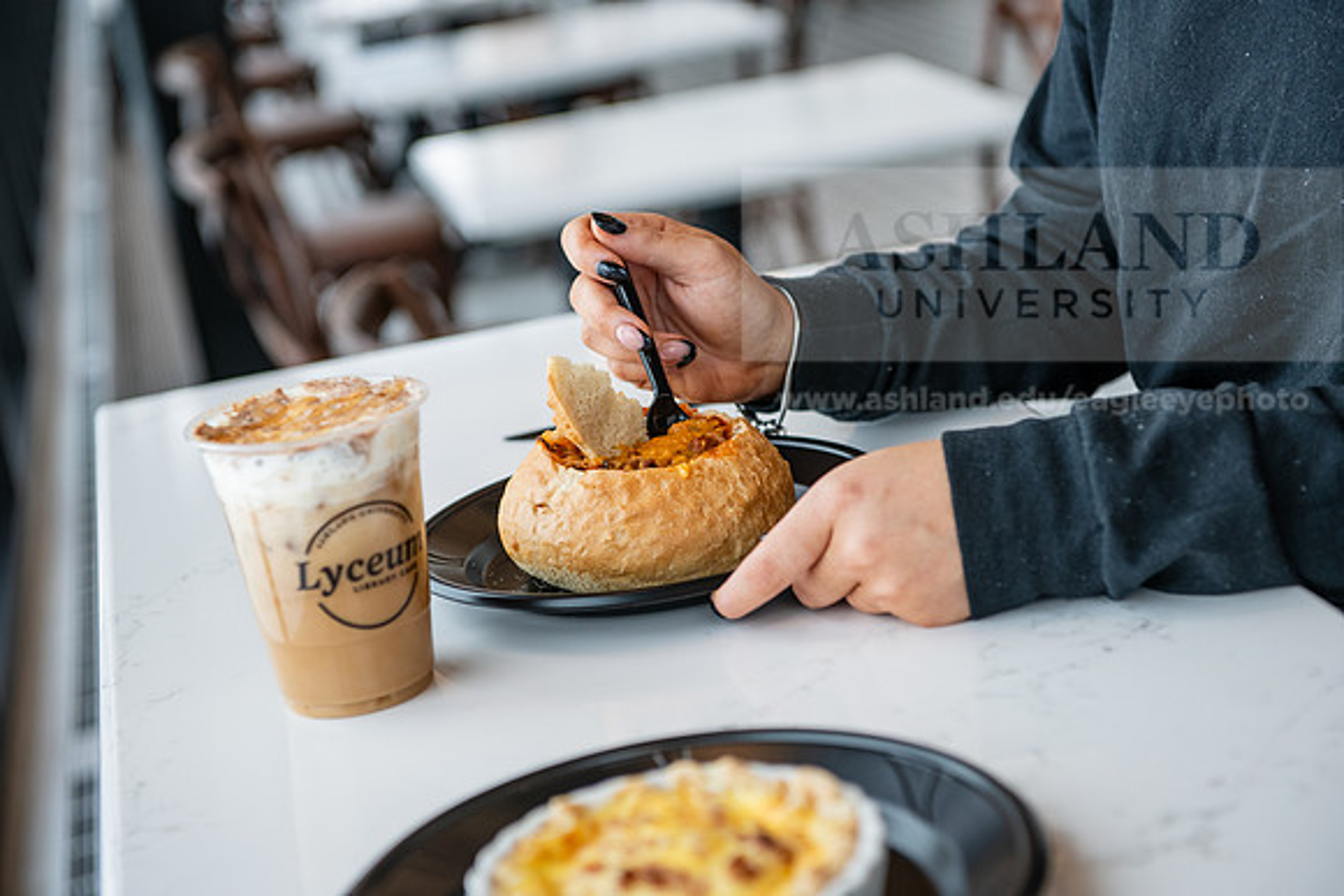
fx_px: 2614
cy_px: 448
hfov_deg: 28.8
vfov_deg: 19.5
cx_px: 672
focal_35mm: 70
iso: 500
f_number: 4
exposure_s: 1/200
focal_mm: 70
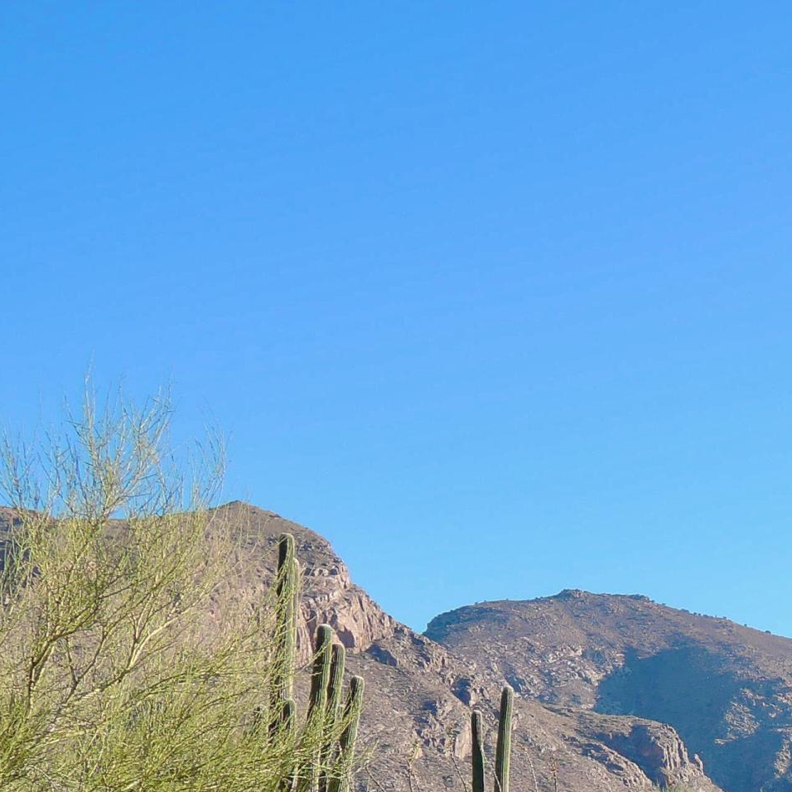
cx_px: 1060
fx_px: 2226
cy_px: 905
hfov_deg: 18.6
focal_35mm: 86
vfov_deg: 19.2
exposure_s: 1/60
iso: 80
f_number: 3.2
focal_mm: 6.6
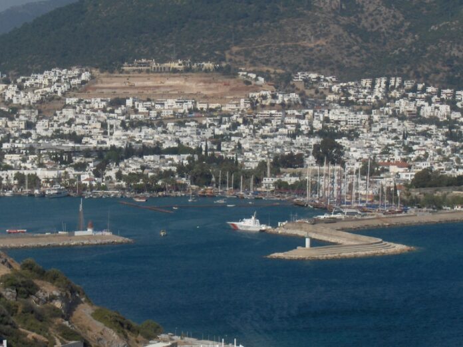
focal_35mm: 117
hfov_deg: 16.8
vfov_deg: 12.7
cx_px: 232
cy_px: 174
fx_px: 1565
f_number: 8.4
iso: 100
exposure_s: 1/336
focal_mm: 24
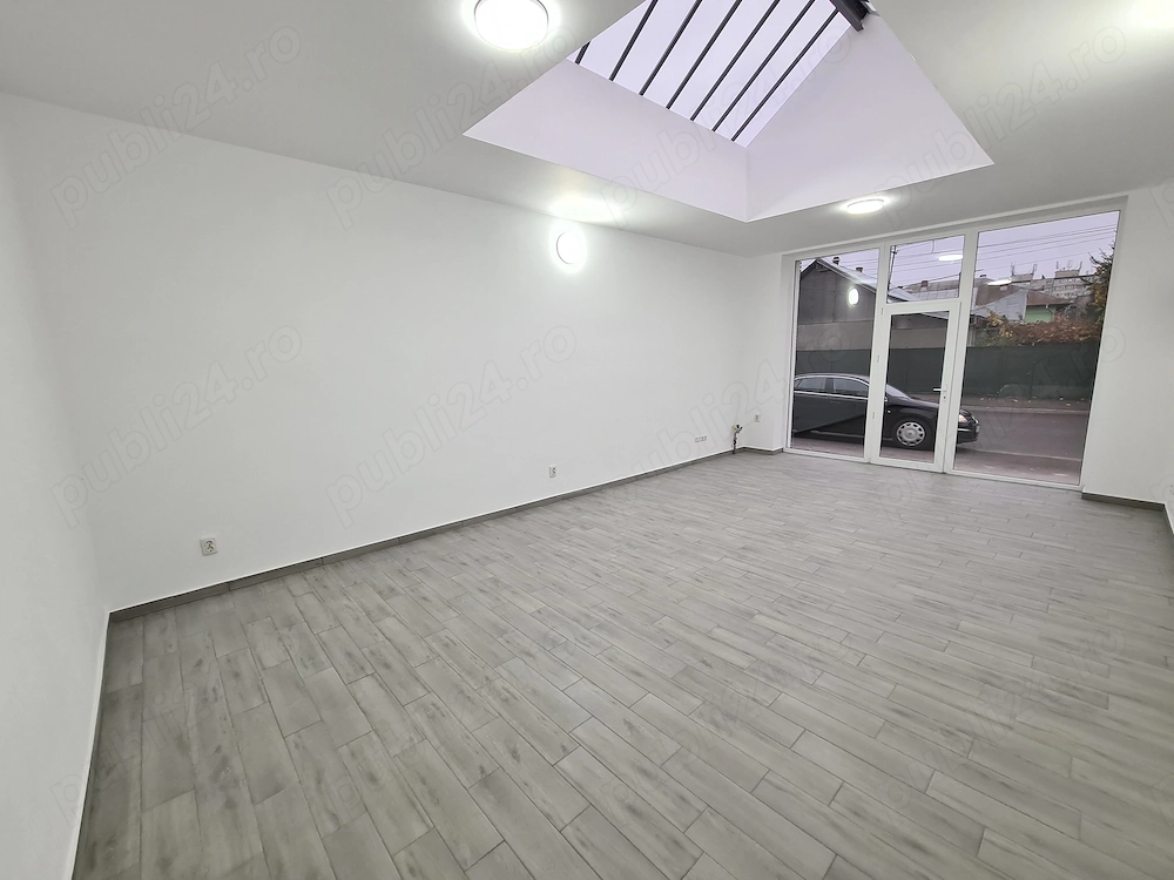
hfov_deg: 106.2
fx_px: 441
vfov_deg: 89.9
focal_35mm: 13
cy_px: 440
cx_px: 587
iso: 125
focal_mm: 2.22
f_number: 2.2
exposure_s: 1/50
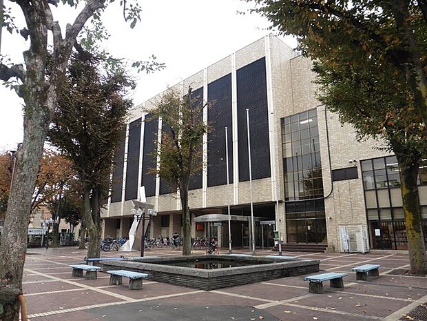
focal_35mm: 24
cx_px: 214
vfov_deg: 56.8
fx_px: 296
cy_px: 160
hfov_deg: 71.6
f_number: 3.3
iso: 100
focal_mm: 4.3
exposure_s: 1/60
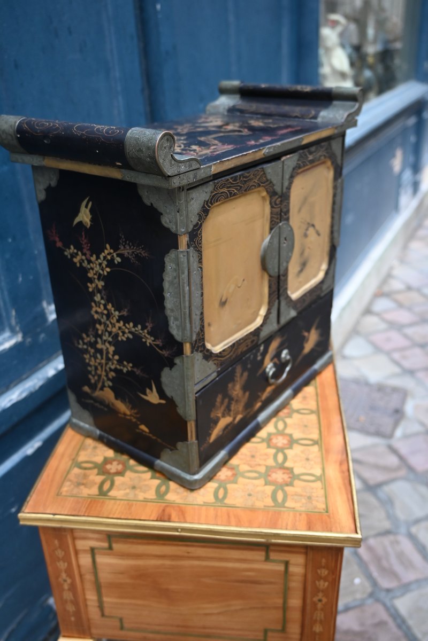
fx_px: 575
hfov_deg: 40.8
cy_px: 320
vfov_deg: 58.3
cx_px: 214
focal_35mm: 32
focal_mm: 21.5
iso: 400
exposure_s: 1/200
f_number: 3.5
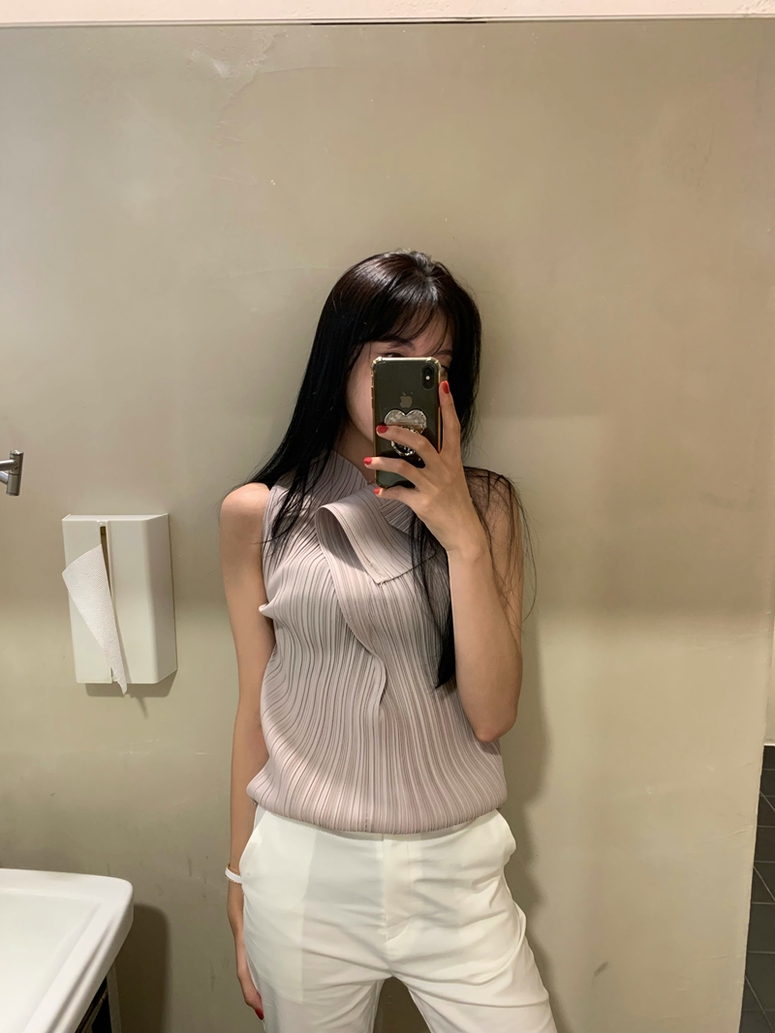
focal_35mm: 26
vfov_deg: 67.3
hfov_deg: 53.1
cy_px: 516
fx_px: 776
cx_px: 388
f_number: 1.8
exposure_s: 1/40
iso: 250
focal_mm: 4.25
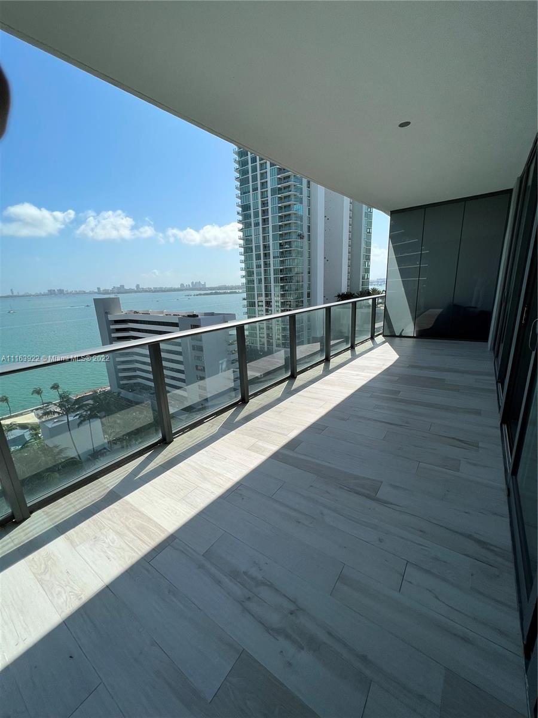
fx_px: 269
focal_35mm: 13
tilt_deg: -14.0
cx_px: 269
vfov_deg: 106.2
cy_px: 359
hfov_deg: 89.9
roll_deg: +1.7
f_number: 1.8
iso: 32
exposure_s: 1/2660
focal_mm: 1.57
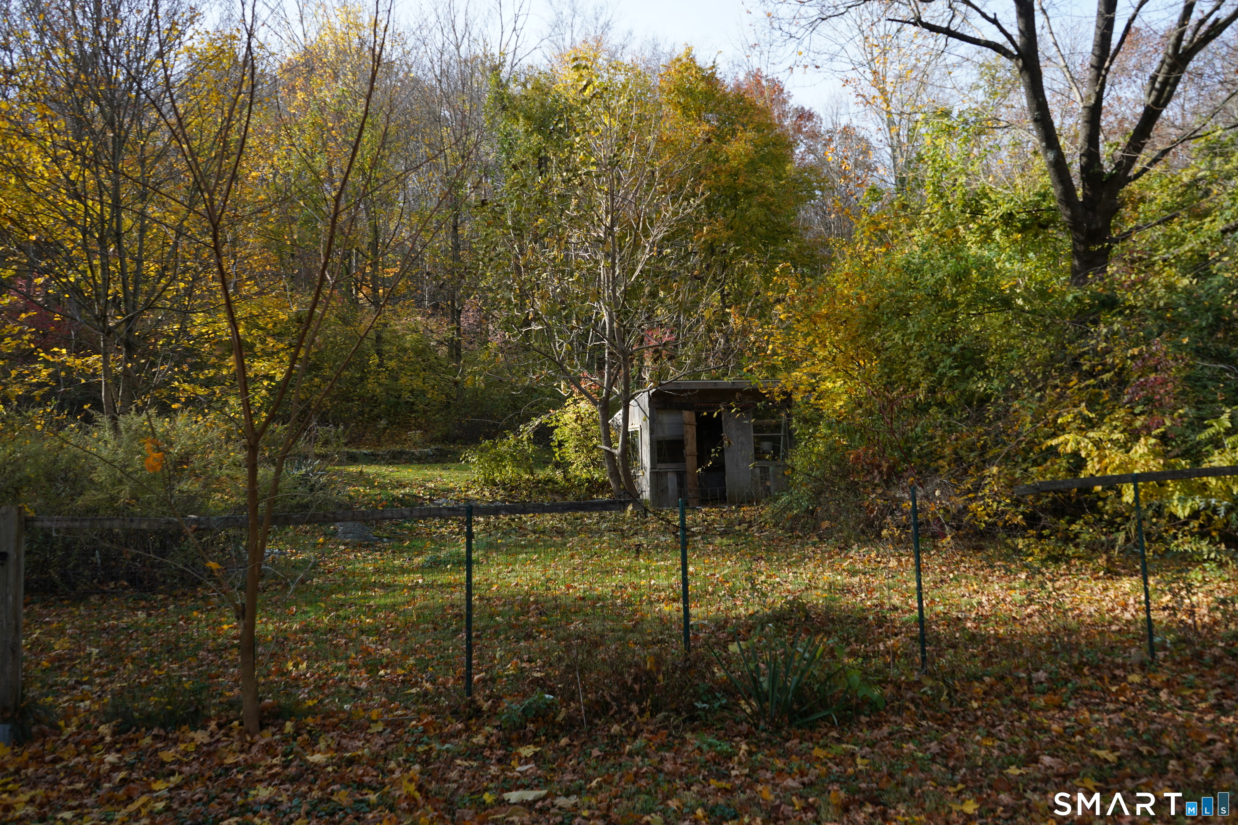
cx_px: 619
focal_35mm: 28
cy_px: 412
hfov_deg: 65.5
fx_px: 963
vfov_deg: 46.4
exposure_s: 1/100
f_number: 6.3
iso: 100
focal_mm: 28
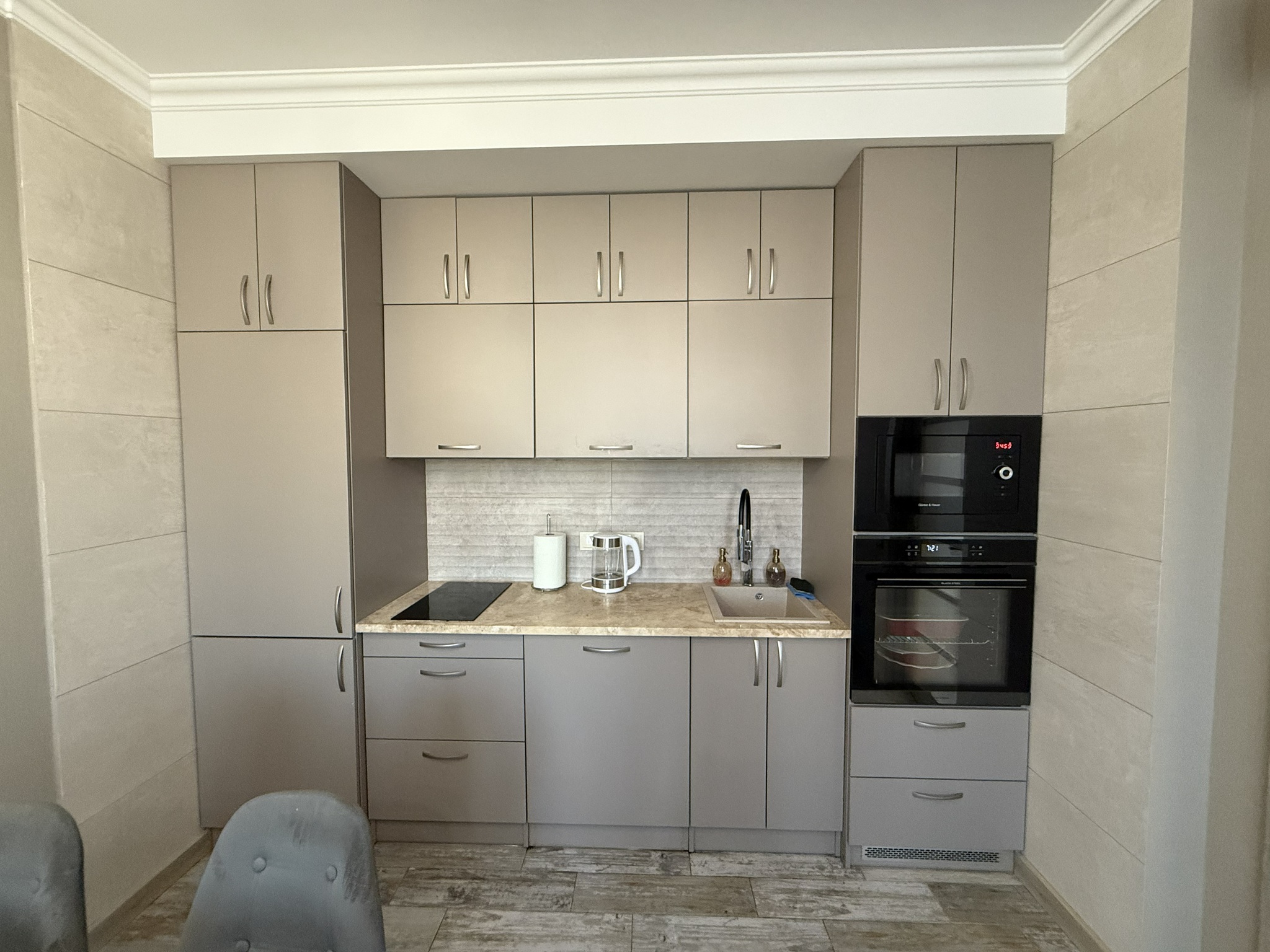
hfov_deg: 102.1
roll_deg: +0.1
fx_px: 514
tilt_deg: -3.3
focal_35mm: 14
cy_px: 476
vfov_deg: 85.7
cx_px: 635
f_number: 2.2
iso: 500
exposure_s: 1/60
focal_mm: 2.22
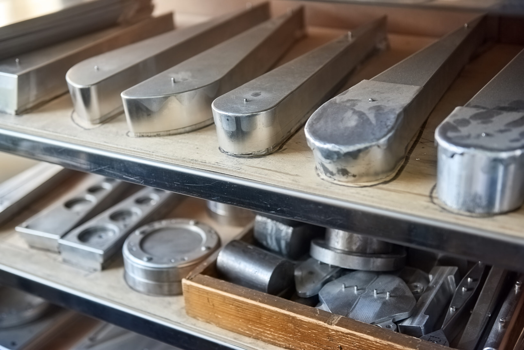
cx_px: 262
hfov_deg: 38.2
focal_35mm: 52
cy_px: 175
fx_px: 757
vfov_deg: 26.0
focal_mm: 52
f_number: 3.2
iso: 800
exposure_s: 1/250
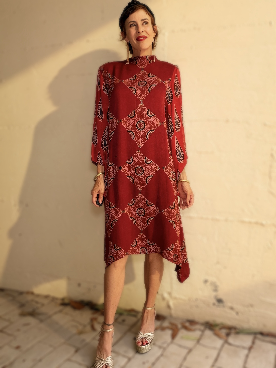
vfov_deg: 60.0
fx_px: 319
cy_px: 184
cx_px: 138
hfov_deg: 46.8
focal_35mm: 30
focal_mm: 2.71
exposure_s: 1/396
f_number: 1.9
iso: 32
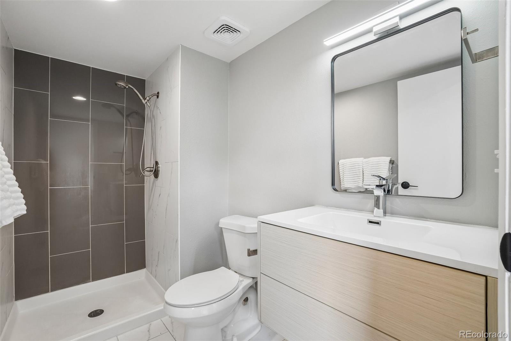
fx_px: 213
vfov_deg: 77.3
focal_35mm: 15
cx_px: 256
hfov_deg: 100.4
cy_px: 170
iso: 320
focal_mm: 10
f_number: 8
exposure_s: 1/13
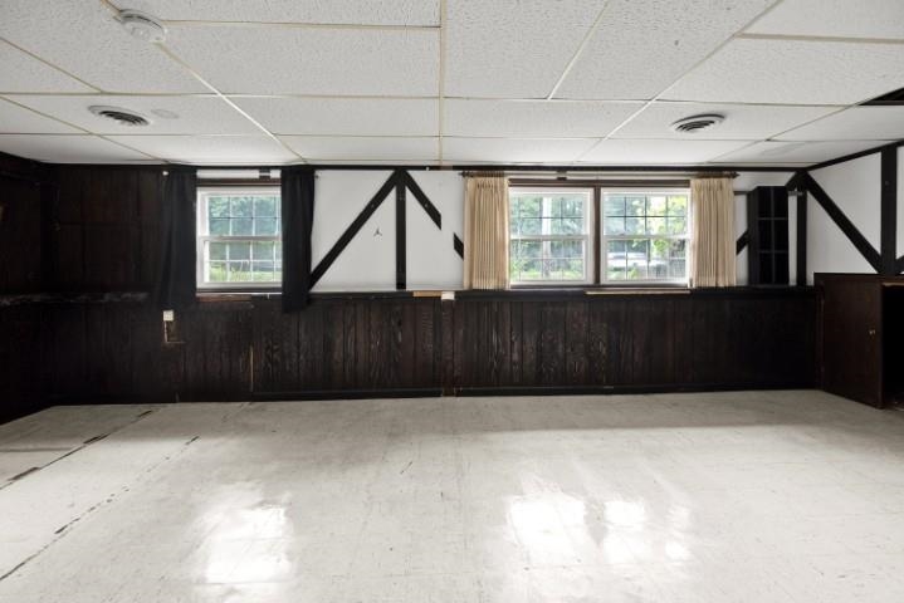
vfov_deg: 81.3
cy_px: 302
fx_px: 352
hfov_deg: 104.2
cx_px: 452
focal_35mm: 14
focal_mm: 14
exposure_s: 1/15
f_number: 6.3
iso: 900
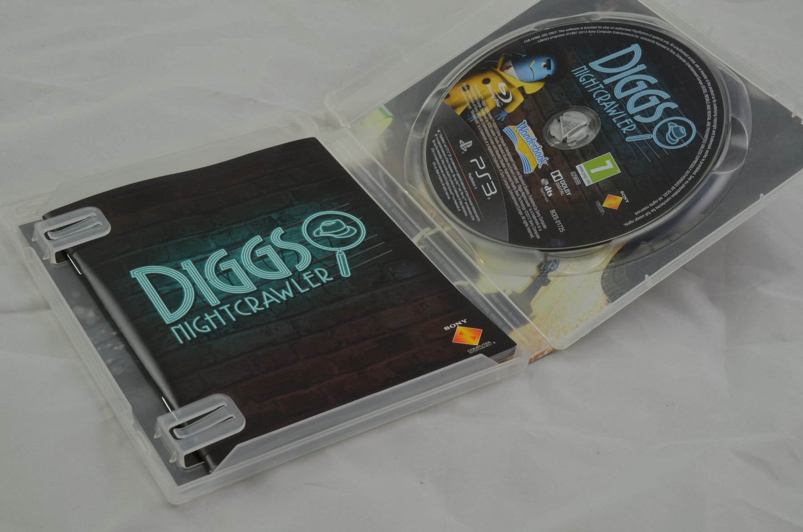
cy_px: 266
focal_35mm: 60
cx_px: 402
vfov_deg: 22.5
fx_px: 1336
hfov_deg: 33.5
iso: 100
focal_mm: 40
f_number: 20
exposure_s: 1/2.5
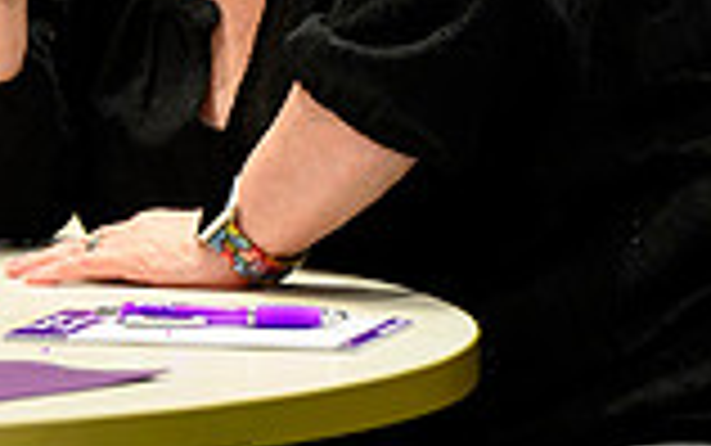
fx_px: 10898
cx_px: -176
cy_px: -225
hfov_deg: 3.7
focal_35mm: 562
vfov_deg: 2.3
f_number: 2.8
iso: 2500
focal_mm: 150
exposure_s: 1/200
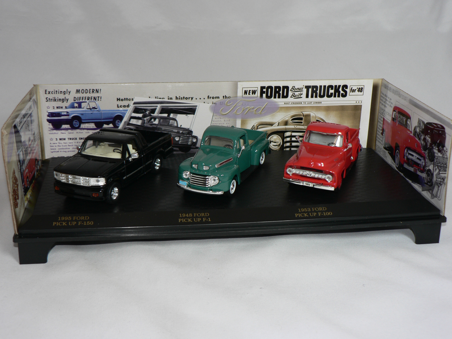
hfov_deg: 38.9
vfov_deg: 29.7
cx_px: 226
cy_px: 170
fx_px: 640
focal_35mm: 49
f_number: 2.8
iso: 80
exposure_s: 1/60
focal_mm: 8.1
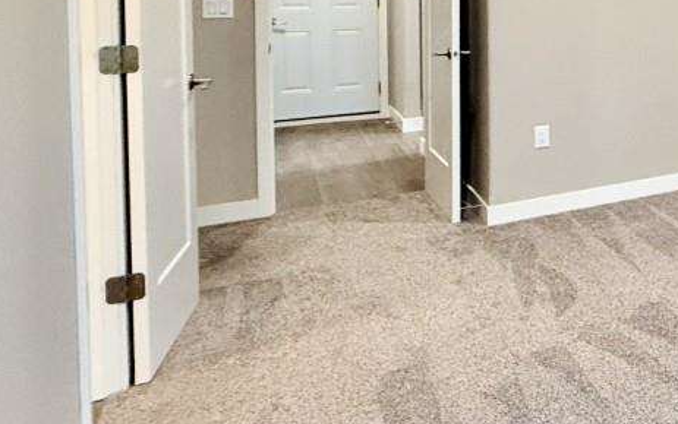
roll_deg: -0.9
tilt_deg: -2.0
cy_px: 3
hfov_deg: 33.3
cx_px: 906
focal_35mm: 41
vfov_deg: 29.3
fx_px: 758
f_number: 2.2
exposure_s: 1/60
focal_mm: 2.22
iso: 500
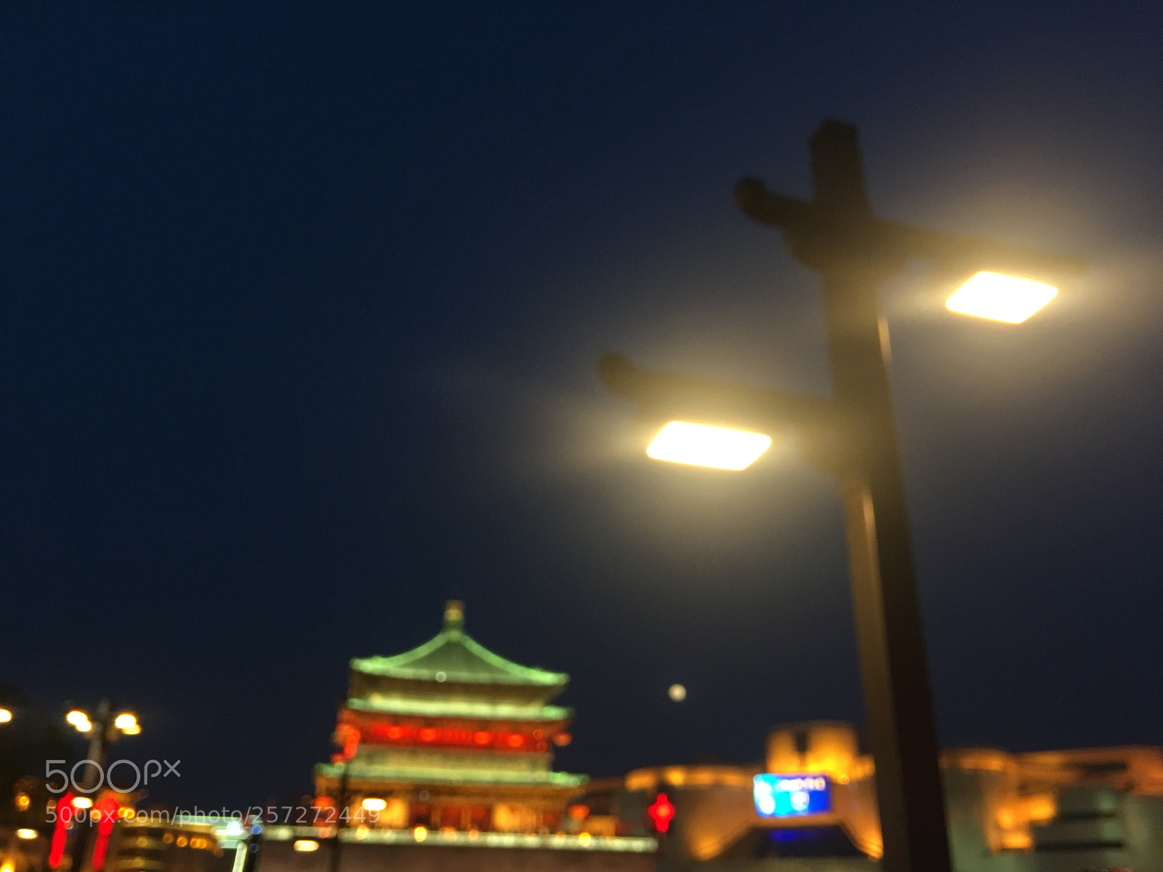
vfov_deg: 48.2
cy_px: 436
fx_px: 974
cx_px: 582
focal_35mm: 29
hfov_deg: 61.7
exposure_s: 1/17
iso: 40
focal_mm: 4.15
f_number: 2.2
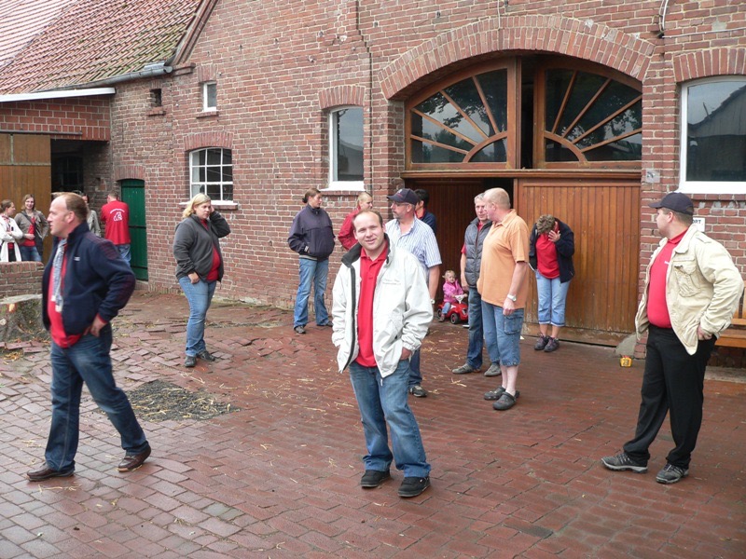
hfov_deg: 51.4
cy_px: 280
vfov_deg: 39.7
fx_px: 776
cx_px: 373
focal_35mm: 36
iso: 80
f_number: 2.8
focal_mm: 6
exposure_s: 1/60
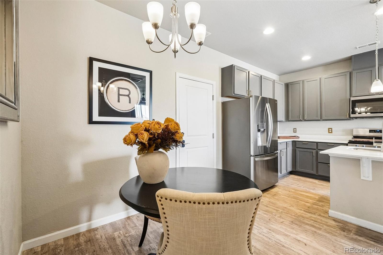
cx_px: 192
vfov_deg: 77.3
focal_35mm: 15
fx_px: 160
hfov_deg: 100.4
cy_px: 128
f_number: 8
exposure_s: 1/2.5
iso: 800
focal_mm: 10
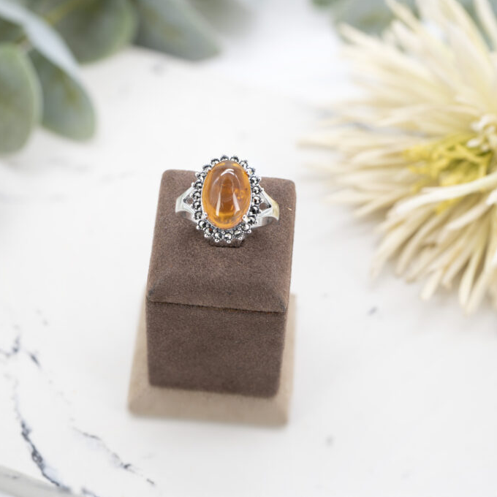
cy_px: 248
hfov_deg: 26.8
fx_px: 1040
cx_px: 184
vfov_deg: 26.9
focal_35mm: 64
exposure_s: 1/100
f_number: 5.6
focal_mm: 50
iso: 320
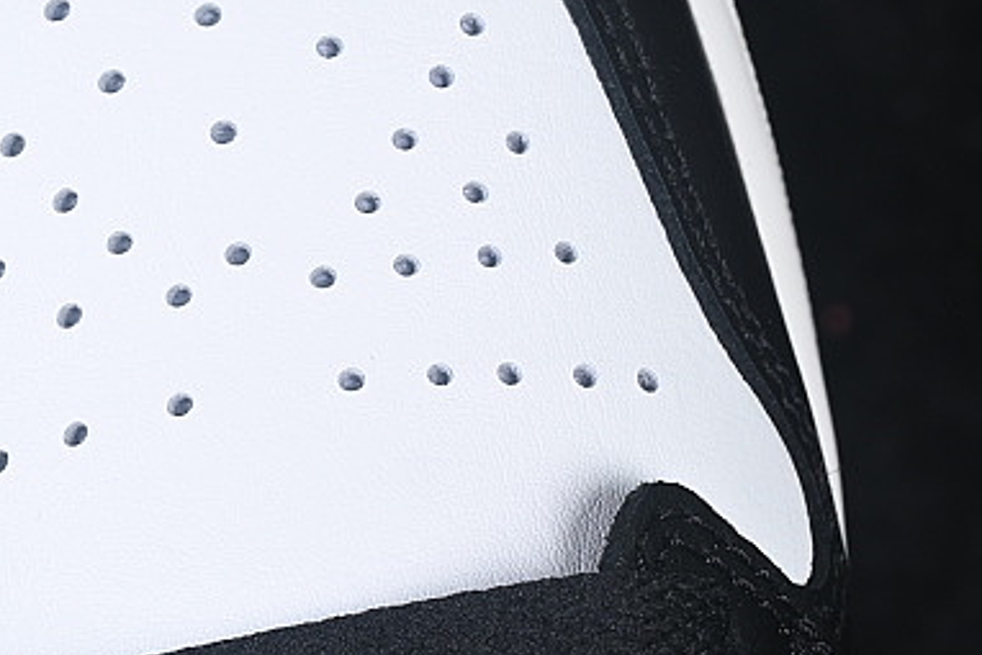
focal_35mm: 212
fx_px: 5785
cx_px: 193
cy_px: 319
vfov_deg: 6.5
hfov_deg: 9.7
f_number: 7.1
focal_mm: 50
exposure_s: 1/60
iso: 160
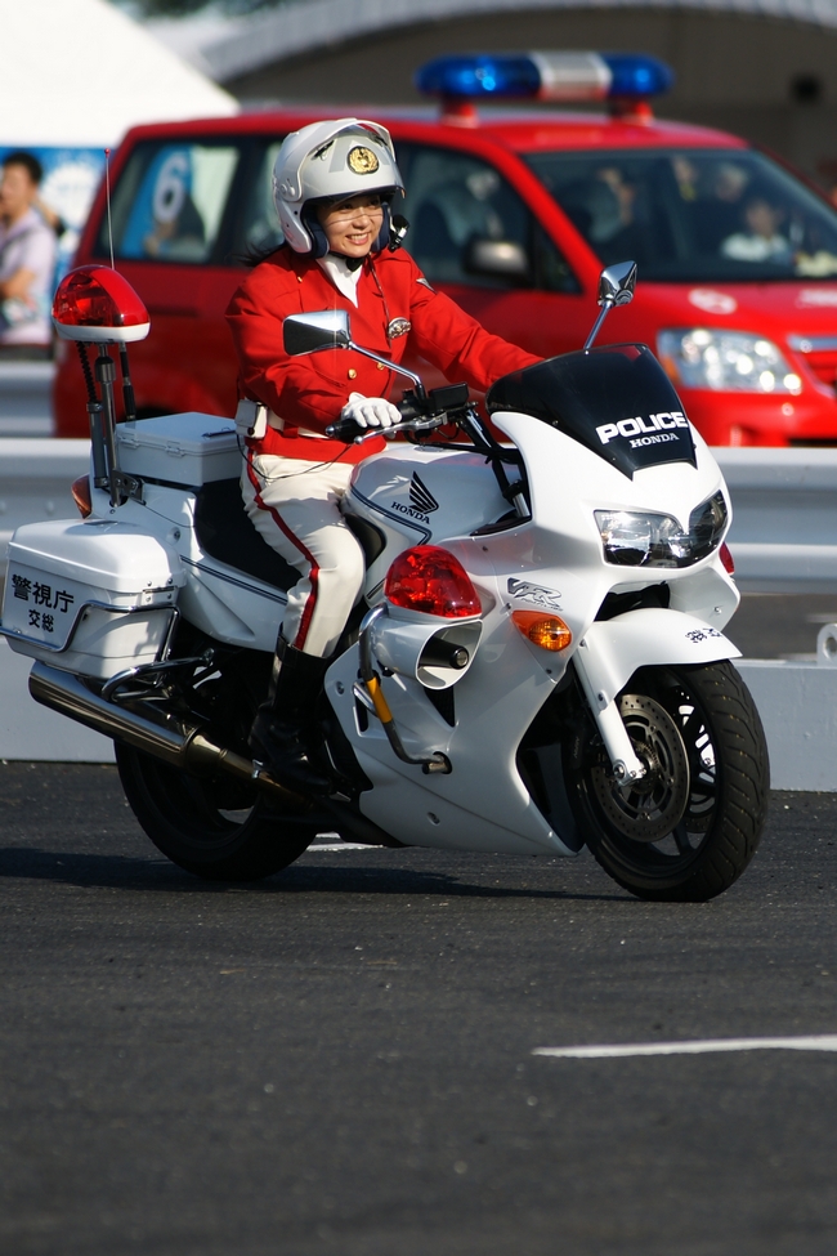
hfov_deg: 4.6
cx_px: 418
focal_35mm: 300
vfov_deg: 6.9
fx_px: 10462
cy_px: 628
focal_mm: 200
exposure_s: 1/2000
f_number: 3.2
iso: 100
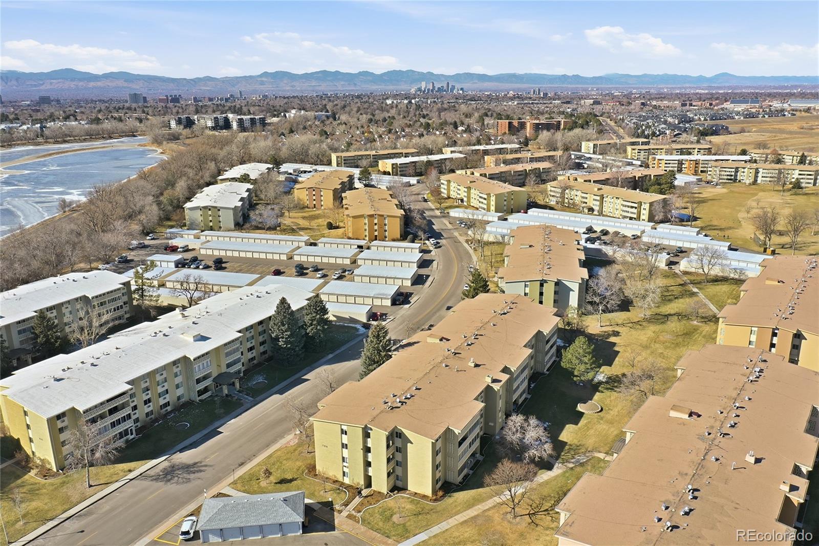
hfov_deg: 65.5
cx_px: 410
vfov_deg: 46.4
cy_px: 273
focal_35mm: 28
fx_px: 637
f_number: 5.6
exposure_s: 1/320
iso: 100
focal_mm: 10.3
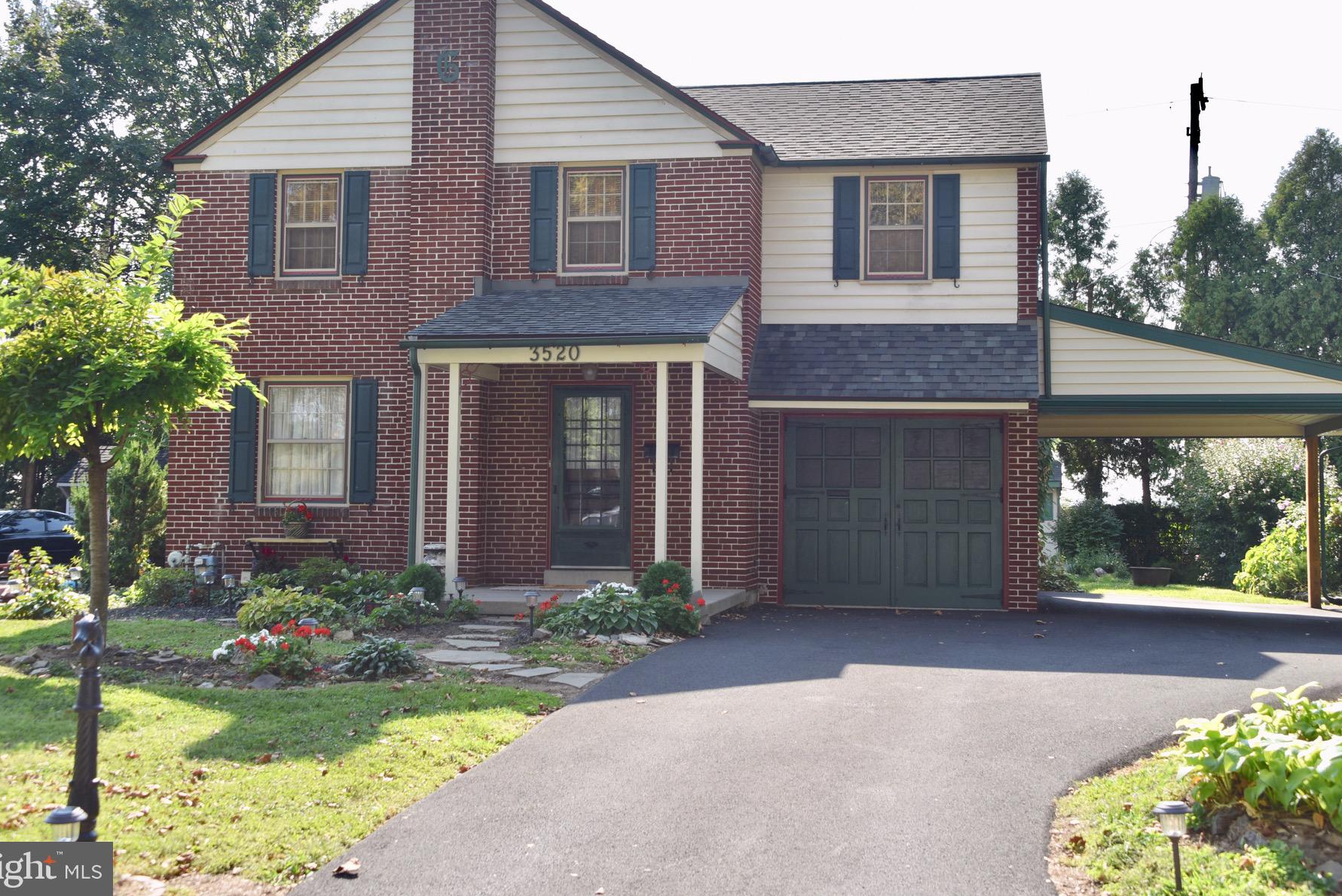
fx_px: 1715
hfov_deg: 42.7
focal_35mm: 46
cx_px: 717
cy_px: 382
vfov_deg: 29.2
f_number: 7.1
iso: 100
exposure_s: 1/200
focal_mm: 40
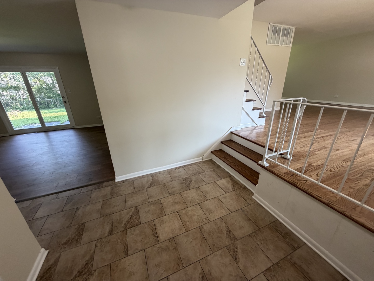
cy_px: 140
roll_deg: +1.4
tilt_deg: -22.3
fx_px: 151
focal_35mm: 14
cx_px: 187
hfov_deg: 102.1
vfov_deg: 85.7
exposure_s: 1/121
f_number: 2.2
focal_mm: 2.22
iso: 200
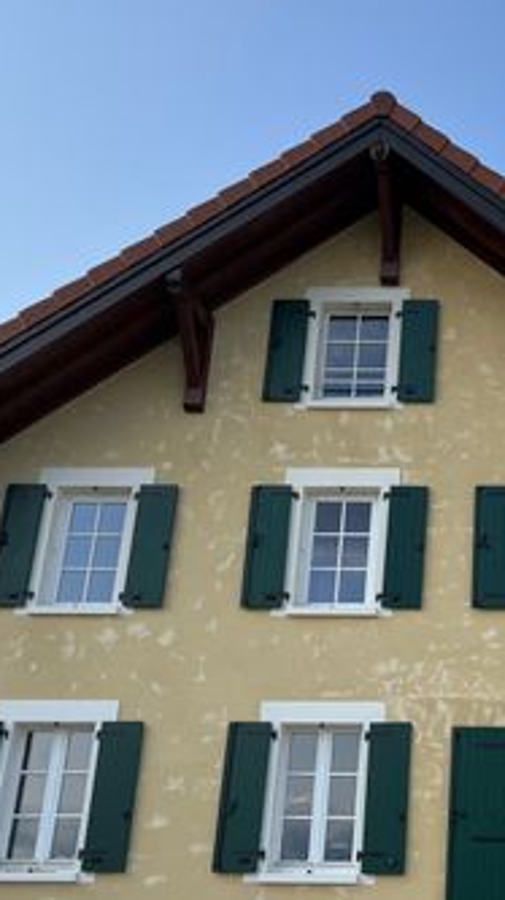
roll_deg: +0.1
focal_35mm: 51
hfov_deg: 22.3
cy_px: 422
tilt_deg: +22.2
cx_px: 540
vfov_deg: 40.6
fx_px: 1216
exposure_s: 1/2101
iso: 50
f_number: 1.6
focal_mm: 5.1
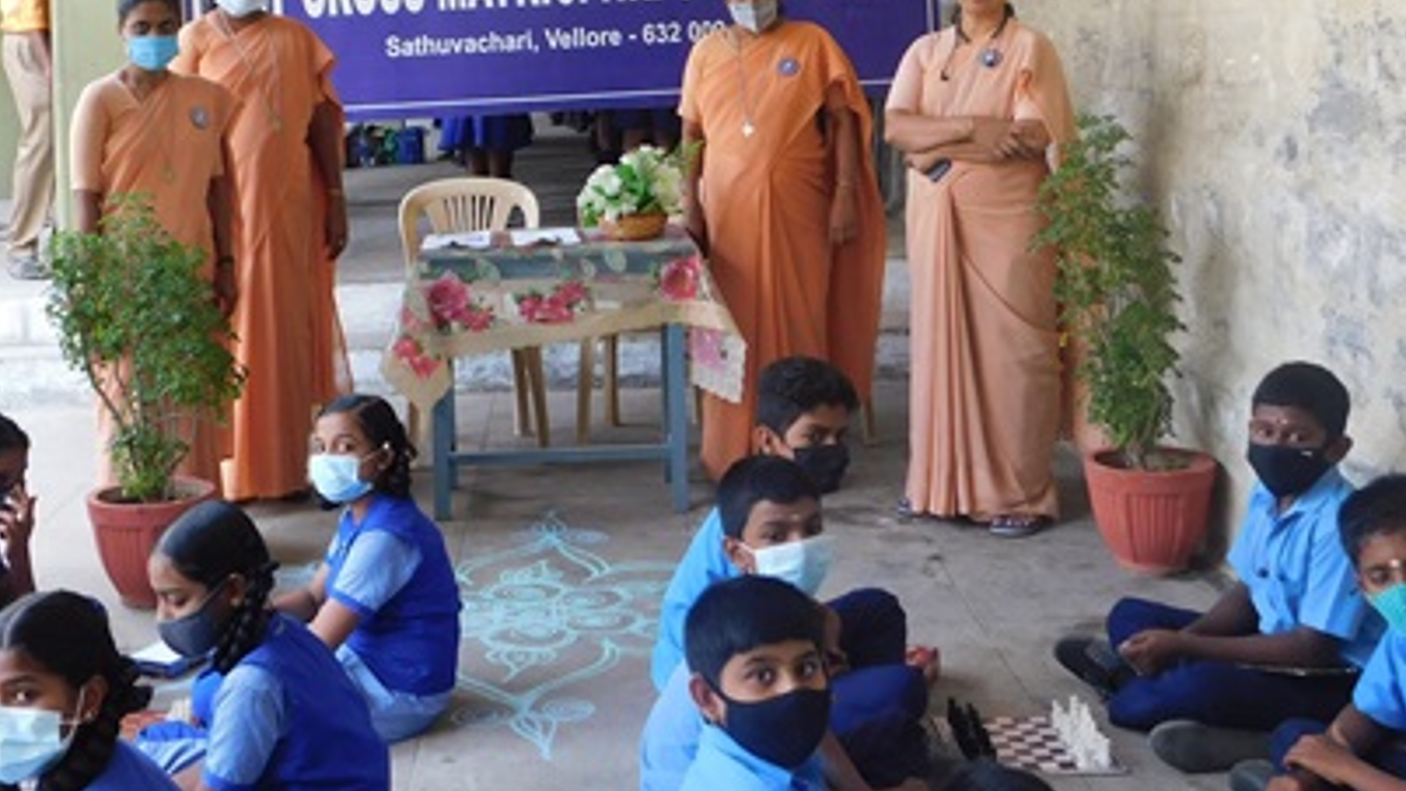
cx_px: 535
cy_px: 88
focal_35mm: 52
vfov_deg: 22.5
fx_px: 1938
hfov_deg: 39.6
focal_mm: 5.3
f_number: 3.2
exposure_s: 1/60
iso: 125
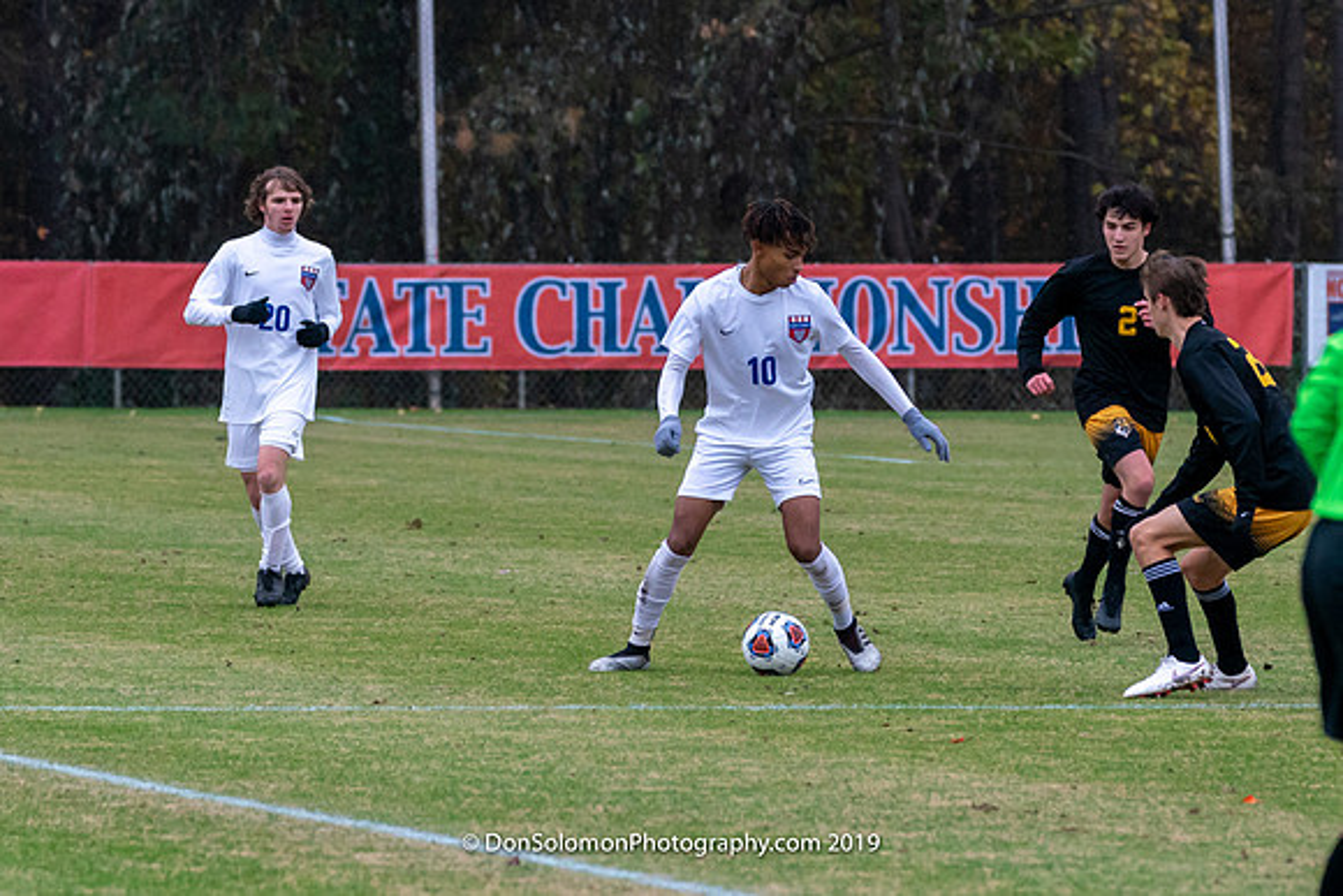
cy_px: 534
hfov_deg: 5.4
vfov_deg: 3.6
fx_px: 14250
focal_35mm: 382
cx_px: 767
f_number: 5.6
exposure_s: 1/1000
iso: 2500
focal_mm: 200
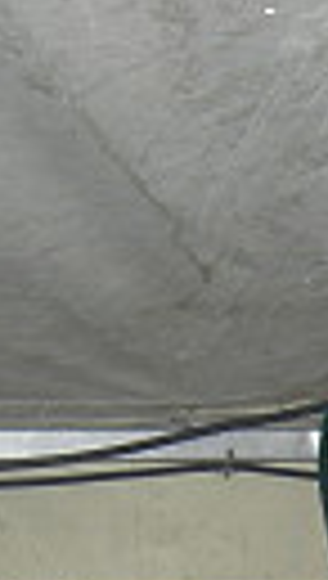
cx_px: 470
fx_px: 2801
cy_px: 879
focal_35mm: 182
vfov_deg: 11.3
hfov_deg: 6.6
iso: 200
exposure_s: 1/60
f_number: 2.8
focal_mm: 7.9
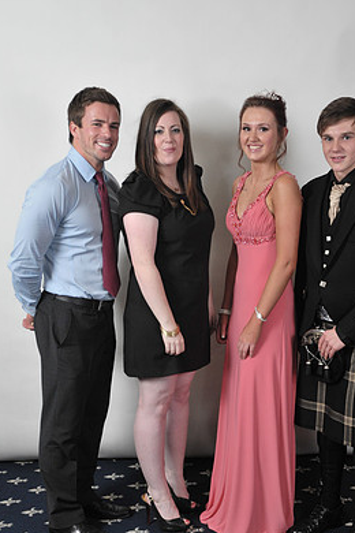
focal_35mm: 52
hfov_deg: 25.9
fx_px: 769
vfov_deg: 37.9
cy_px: 340
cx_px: 212
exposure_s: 1/160
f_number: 7.1
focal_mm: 35
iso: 1000
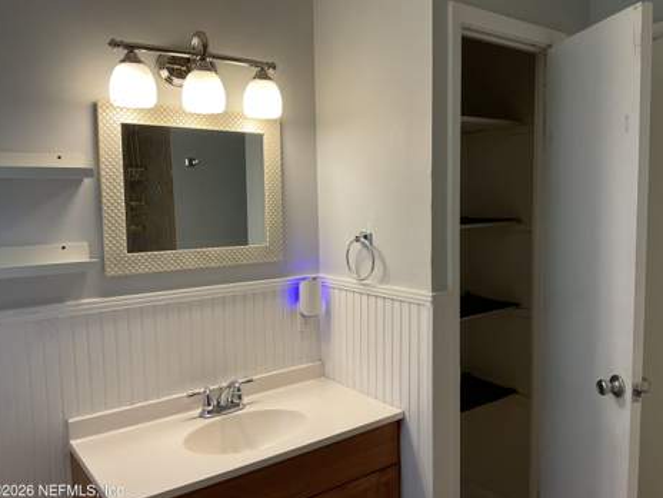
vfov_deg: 46.8
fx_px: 575
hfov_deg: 60.0
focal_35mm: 30
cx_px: 333
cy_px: 255
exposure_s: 1/60
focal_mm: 3
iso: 64
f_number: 1.8
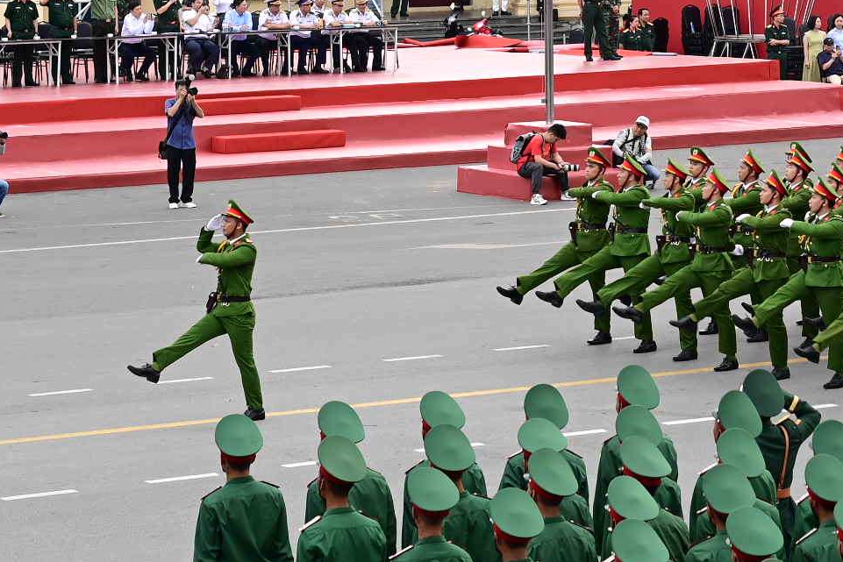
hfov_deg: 13.6
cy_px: -130
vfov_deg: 9.0
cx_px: 602
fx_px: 3536
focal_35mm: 151
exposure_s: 1/100
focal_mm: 48
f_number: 5
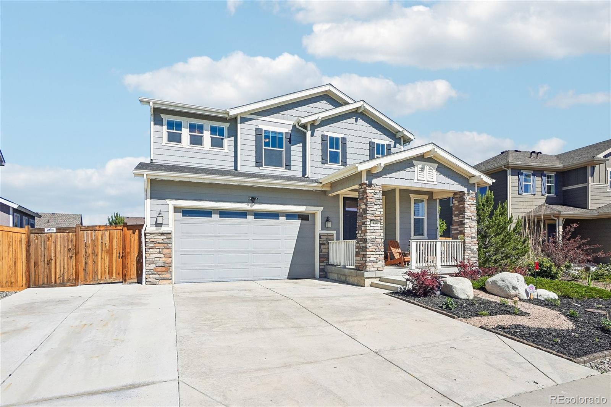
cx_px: 306
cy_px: 204
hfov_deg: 90.0
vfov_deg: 67.4
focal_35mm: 18
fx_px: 305
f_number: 8
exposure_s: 1/500
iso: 100
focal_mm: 12
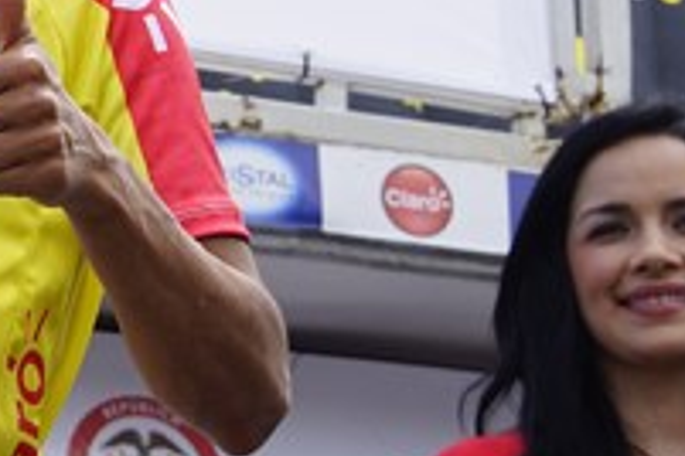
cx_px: -215
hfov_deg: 9.7
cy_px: 128
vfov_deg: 6.6
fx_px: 3976
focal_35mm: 209
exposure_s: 1/320
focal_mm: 35
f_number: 8
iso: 200
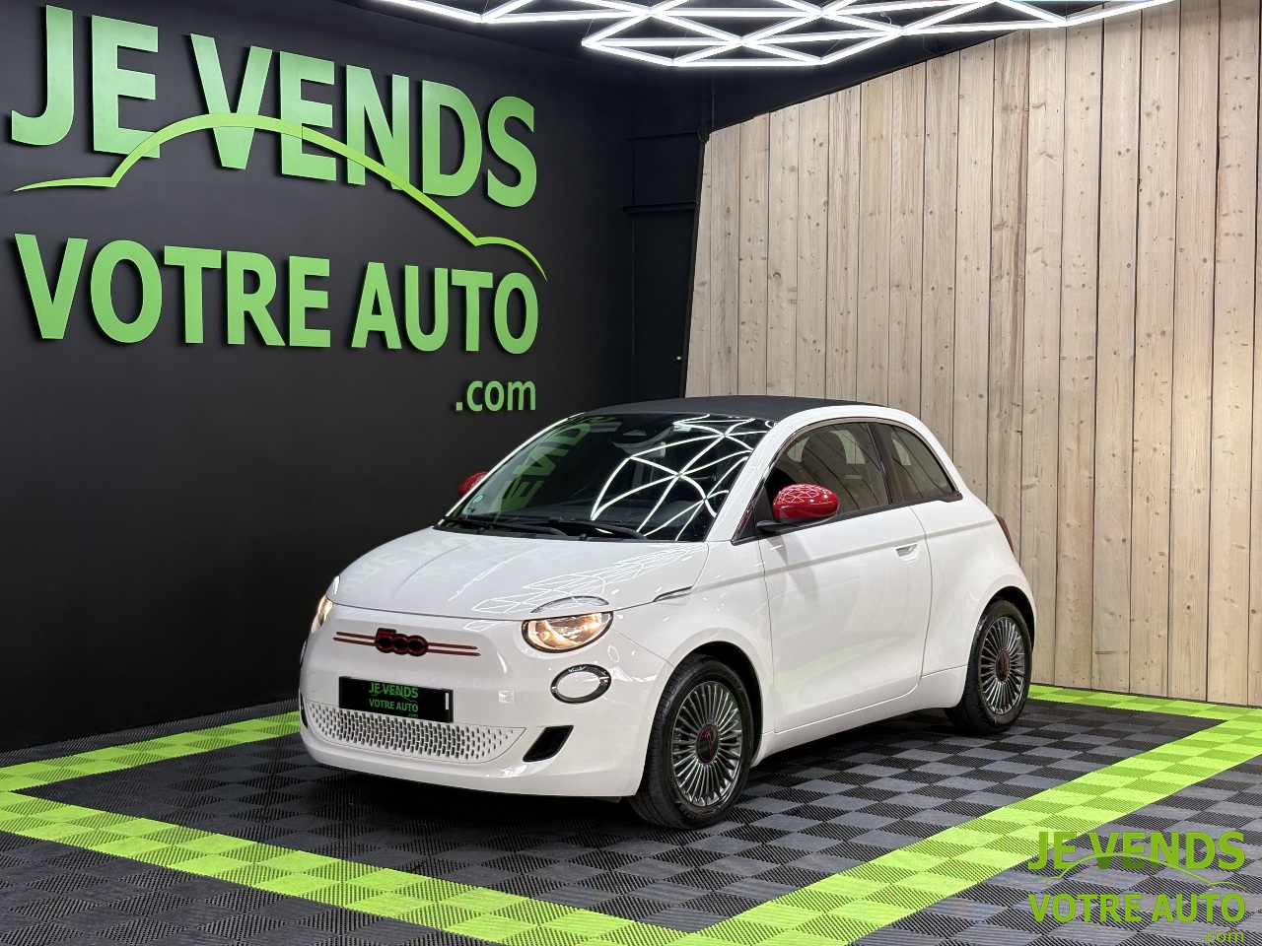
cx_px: 631
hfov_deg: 36.8
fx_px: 1896
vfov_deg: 28.0
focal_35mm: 52
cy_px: 473
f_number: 1.6
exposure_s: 1/121
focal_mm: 5.96
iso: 32
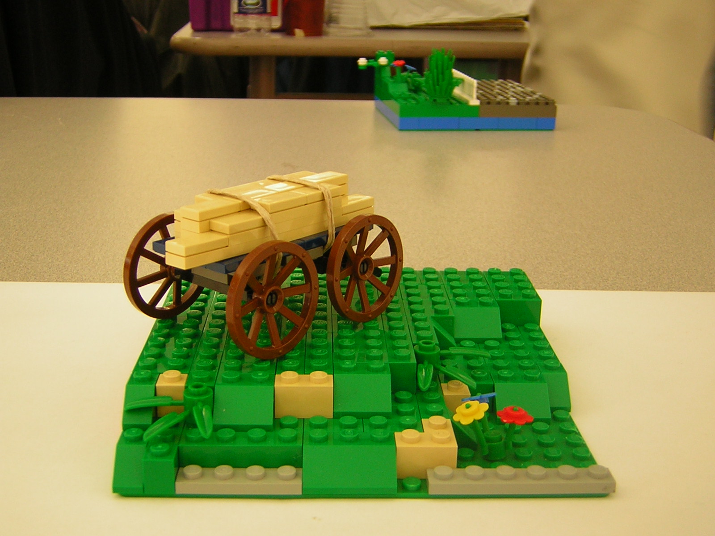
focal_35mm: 47
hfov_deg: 40.4
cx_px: 358
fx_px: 971
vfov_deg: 30.9
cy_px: 268
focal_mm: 6.1
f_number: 2.9
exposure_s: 1/7.9
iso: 50
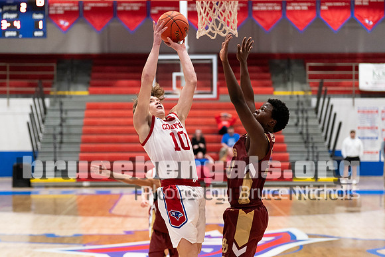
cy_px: 128
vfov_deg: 14.4
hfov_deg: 21.5
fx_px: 1015
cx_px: 192
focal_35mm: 95
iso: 6400
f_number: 2.8
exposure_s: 1/1000
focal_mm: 92
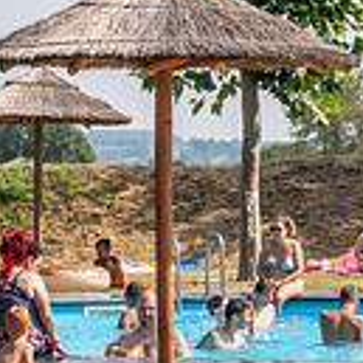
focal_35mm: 248
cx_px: 509
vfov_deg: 7.1
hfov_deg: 7.0
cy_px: 87
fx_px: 2942
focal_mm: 47
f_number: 5.6
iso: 100
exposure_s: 1/800
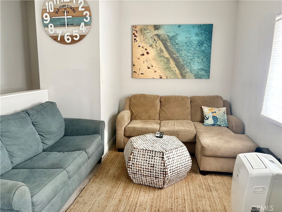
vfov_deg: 53.1
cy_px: 106
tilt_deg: -8.1
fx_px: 212
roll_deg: -0.1
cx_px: 141
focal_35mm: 26
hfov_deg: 67.3
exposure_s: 1/60
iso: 400
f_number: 1.6
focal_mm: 5.96
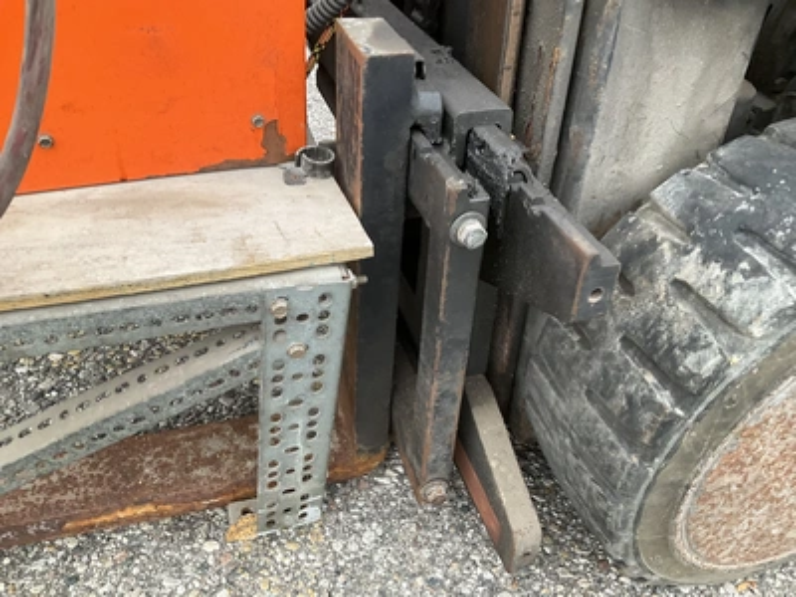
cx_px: 398
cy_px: 298
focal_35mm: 29
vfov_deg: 48.2
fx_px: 667
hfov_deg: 61.7
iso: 80
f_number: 1.8
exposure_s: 1/60
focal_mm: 3
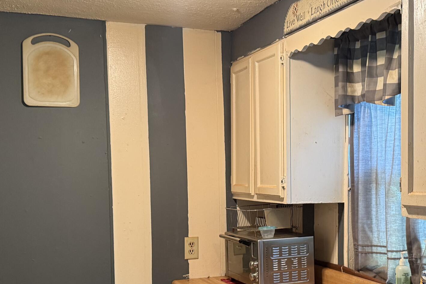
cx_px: 307
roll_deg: -0.8
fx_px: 627
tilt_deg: -1.4
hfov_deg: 36.8
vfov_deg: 25.4
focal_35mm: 53
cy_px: 187
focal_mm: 6.76
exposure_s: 1/60
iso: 320
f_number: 1.78
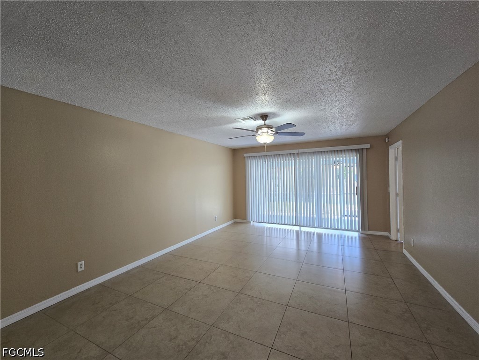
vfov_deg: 89.9
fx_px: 180
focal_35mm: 13
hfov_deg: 106.2
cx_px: 240
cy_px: 180
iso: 100
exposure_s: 1/60
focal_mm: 2.2
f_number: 2.2
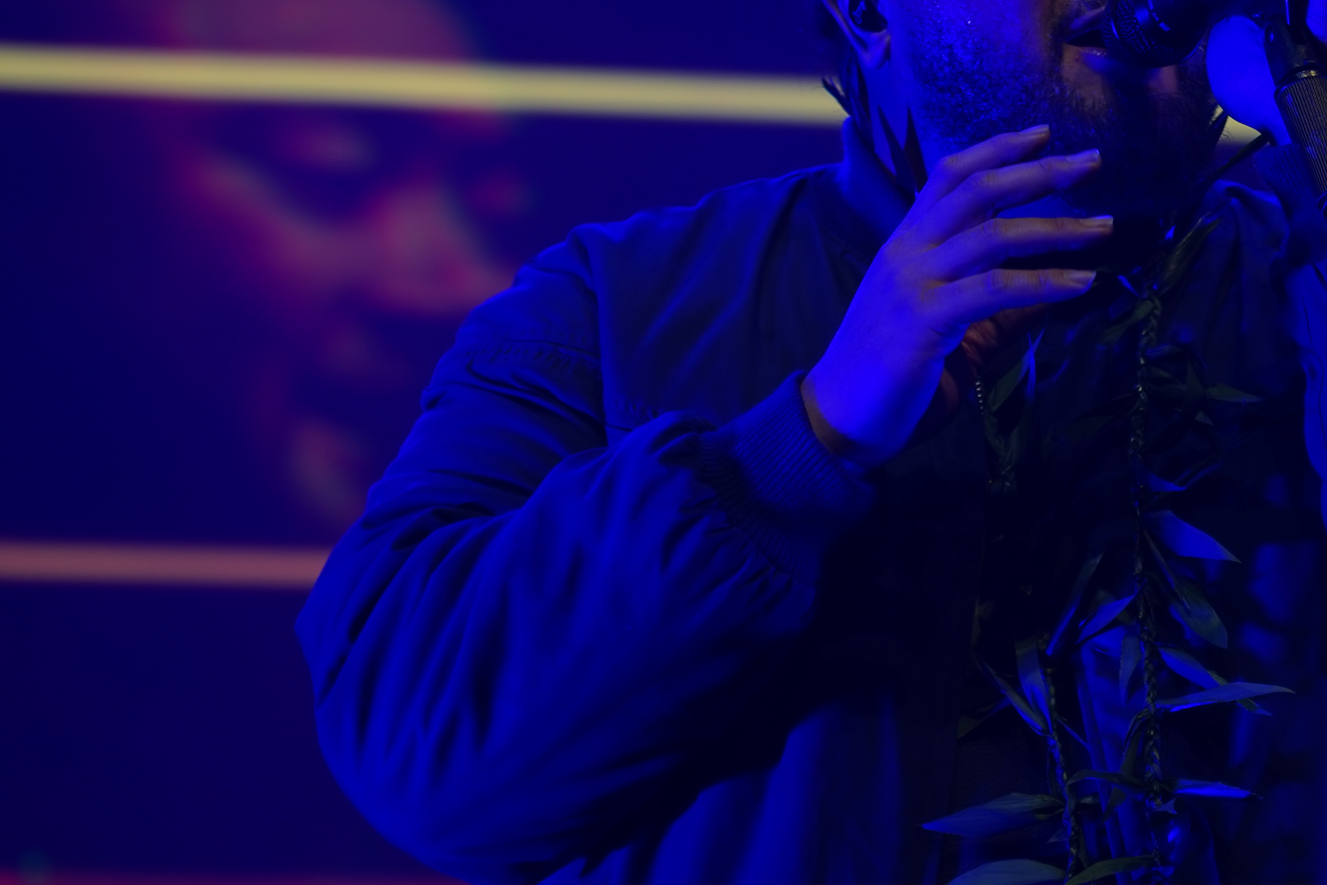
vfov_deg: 6.9
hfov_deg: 10.4
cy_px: 274
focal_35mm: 198
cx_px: 915
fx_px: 7298
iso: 250
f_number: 4
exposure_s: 1/125
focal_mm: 105
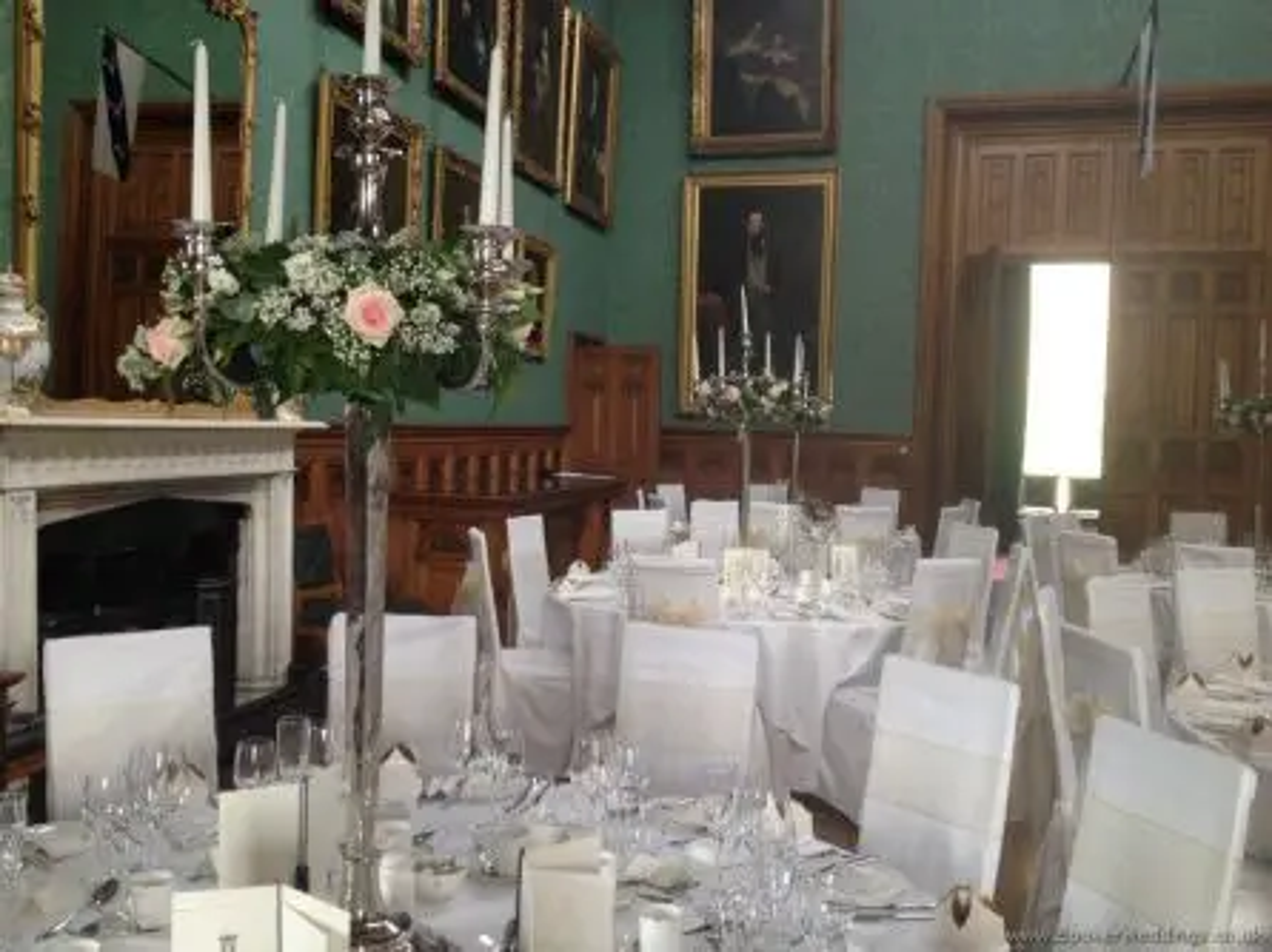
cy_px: 476
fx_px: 1285
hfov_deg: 52.7
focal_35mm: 35
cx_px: 636
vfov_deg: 40.7
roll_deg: -2.0
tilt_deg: -3.8
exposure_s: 1/20
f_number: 2.4
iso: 50
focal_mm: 4.28
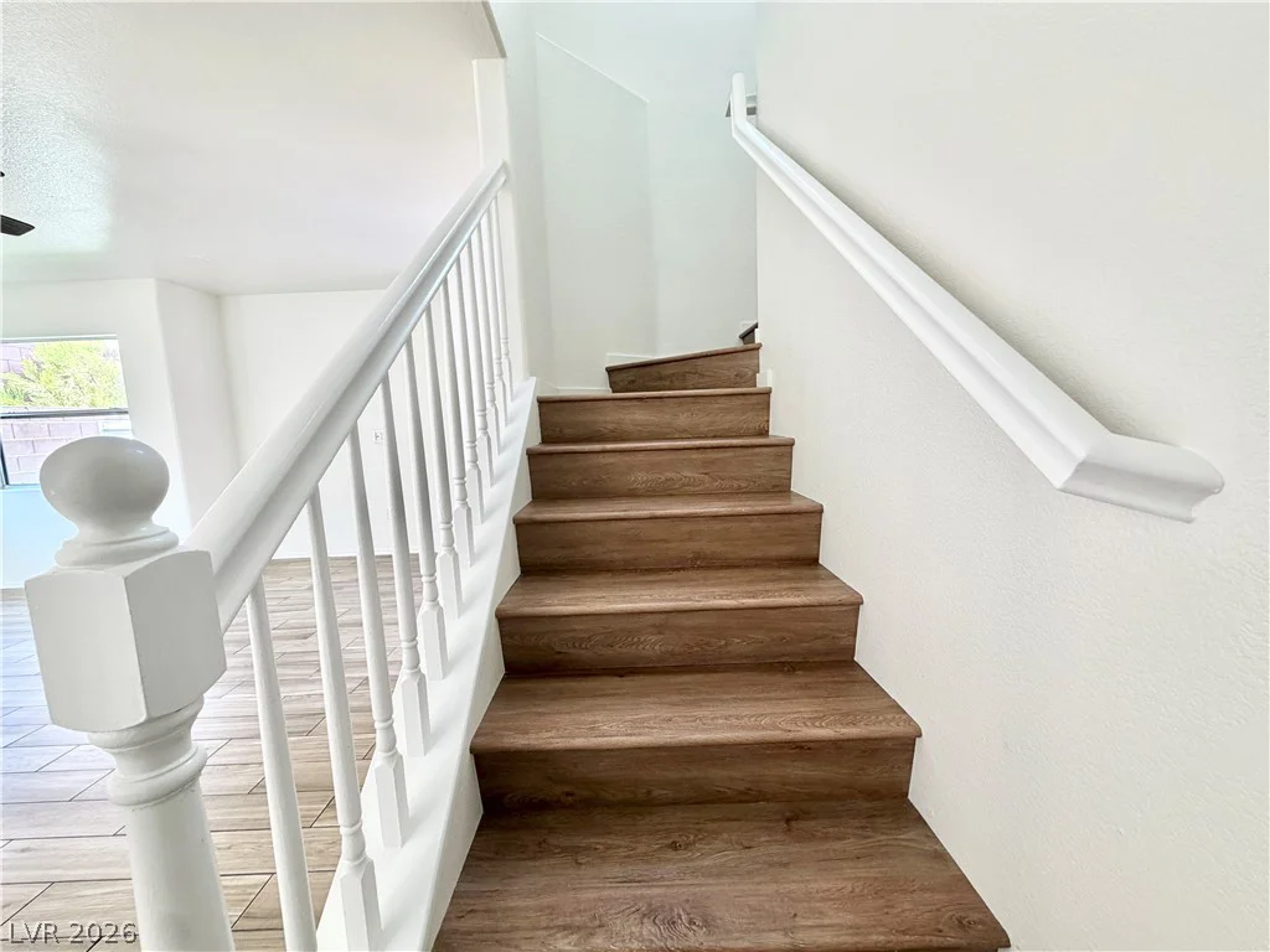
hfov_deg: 102.1
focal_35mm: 14
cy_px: 476
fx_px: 514
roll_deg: +2.3
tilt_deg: -7.1
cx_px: 635
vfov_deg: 85.7
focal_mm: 2.22
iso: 125
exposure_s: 1/120
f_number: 2.2
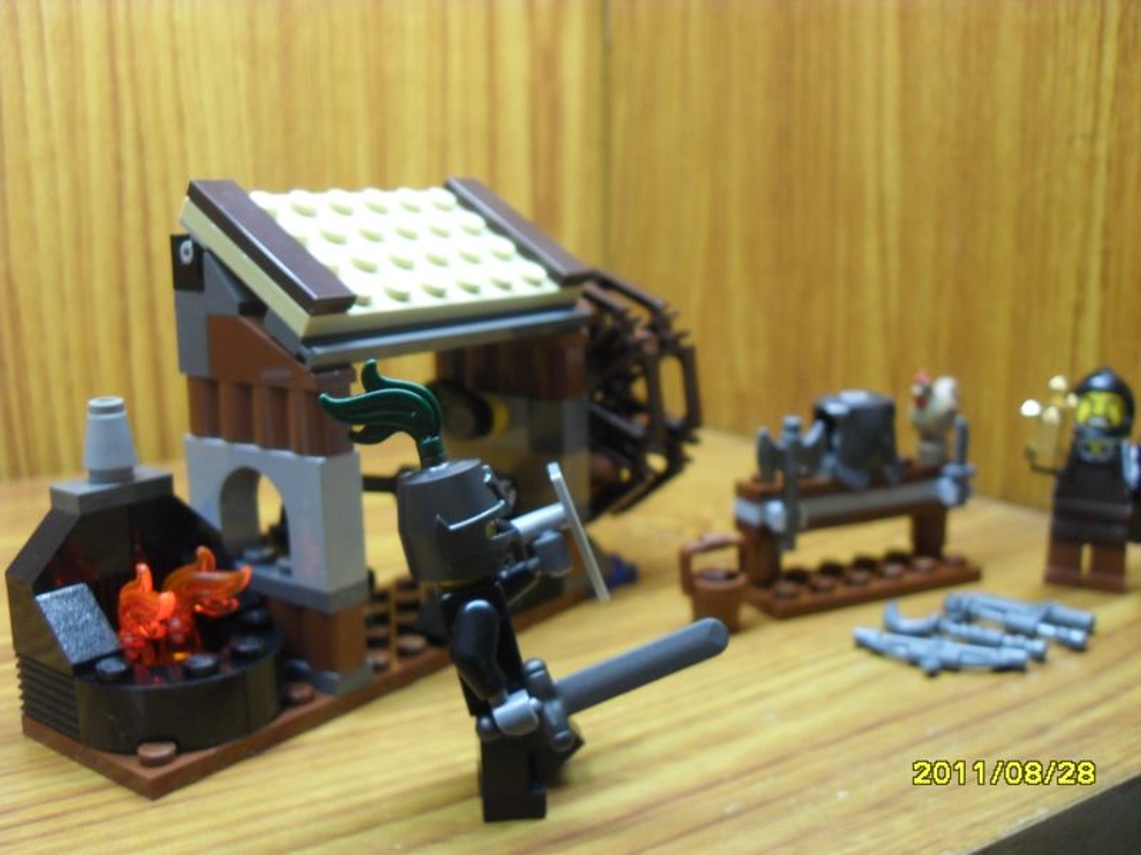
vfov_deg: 40.7
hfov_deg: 52.6
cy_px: 428
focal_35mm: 35
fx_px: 1154
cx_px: 570
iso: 200
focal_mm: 6.2
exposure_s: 1/15
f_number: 2.8
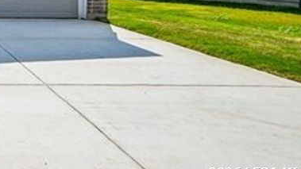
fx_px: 407
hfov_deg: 31.0
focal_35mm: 51
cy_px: -92
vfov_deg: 19.9
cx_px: -97
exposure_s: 1/2000
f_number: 8
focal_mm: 18
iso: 500
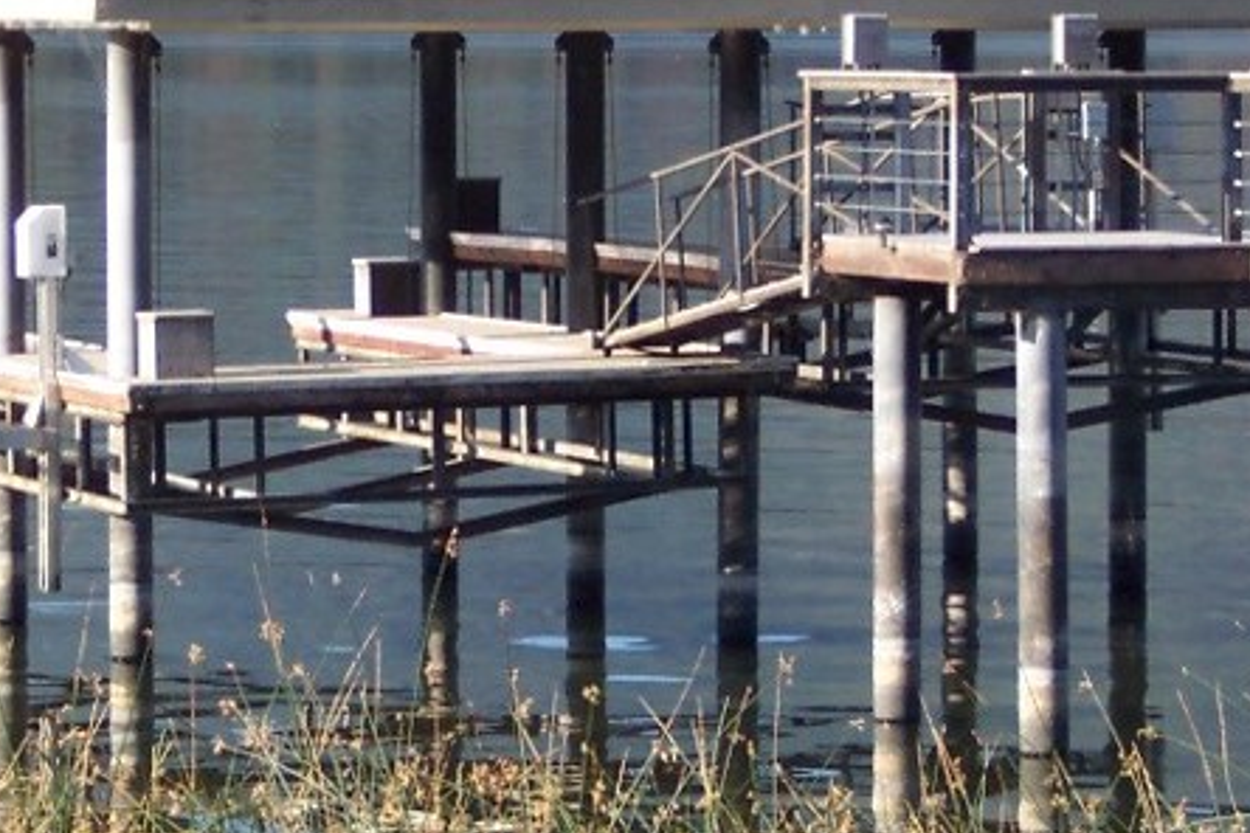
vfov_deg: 5.9
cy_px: 229
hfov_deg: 8.8
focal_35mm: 233
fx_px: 8090
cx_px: 721
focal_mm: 21.3
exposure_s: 1/500
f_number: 4.8
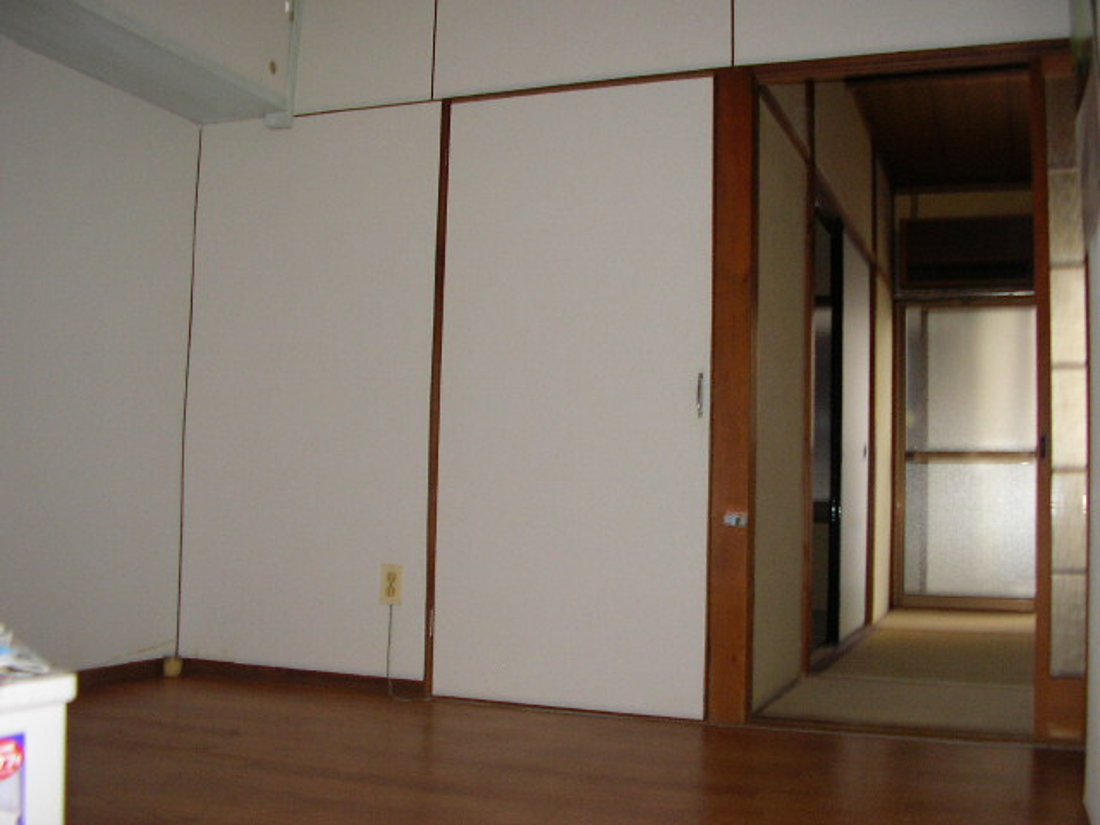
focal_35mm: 38
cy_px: 412
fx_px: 1208
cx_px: 550
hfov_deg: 49.0
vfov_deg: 37.7
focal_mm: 5.8
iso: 100
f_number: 2.9
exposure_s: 1/30
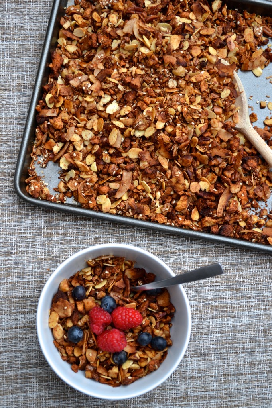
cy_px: 204
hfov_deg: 25.0
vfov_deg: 36.9
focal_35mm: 54
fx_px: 612
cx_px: 136
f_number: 5
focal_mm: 36
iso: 400
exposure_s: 1/100
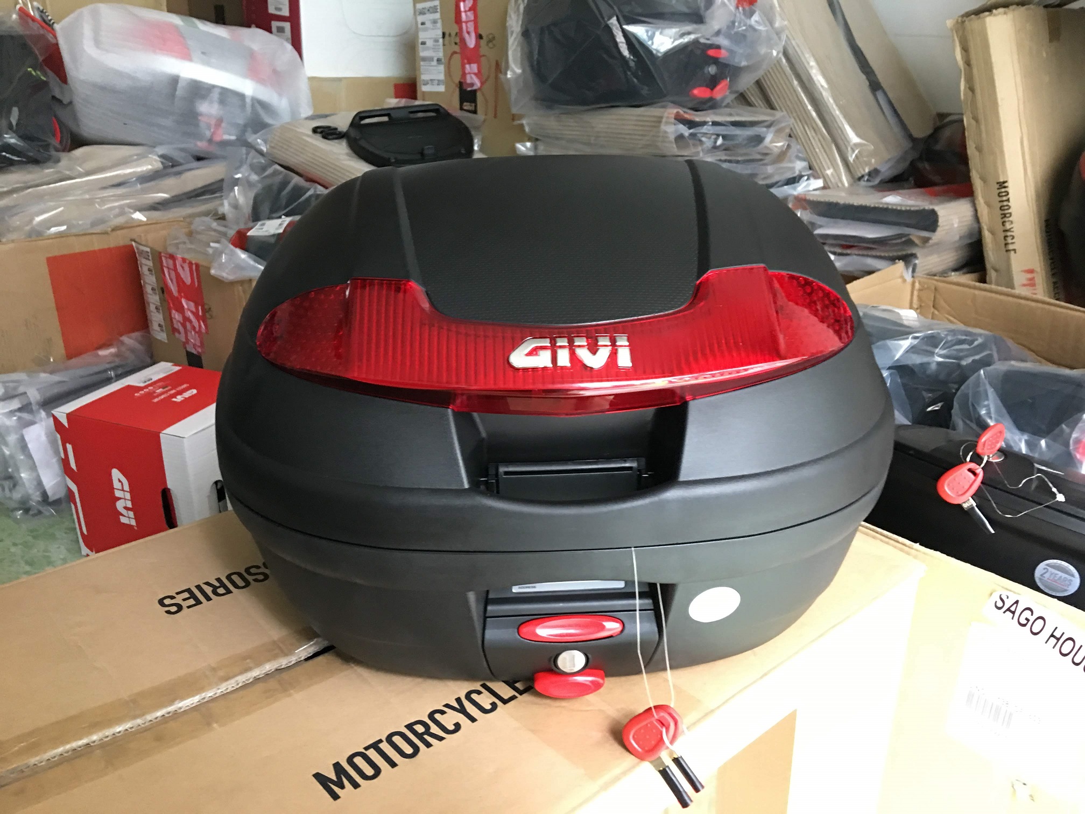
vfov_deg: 48.2
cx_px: 542
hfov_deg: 61.7
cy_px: 407
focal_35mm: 29
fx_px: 909
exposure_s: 1/8
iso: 100
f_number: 2.2
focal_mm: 4.15
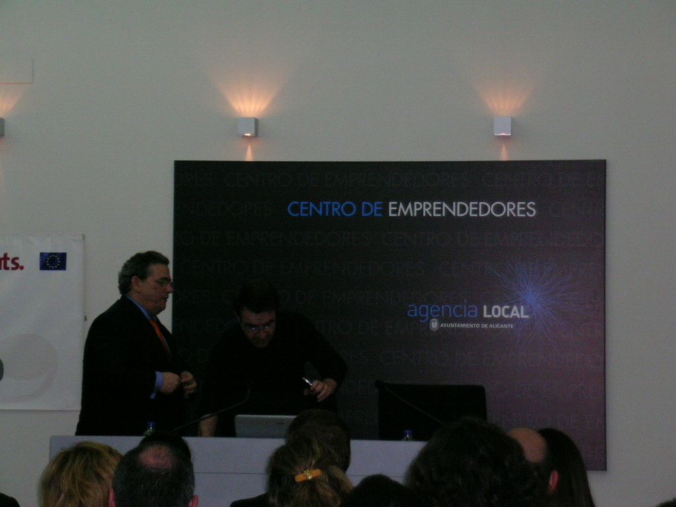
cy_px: 254
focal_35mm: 116
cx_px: 338
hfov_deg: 17.0
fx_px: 2265
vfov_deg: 12.8
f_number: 4.6
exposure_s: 1/121
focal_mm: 24
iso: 200
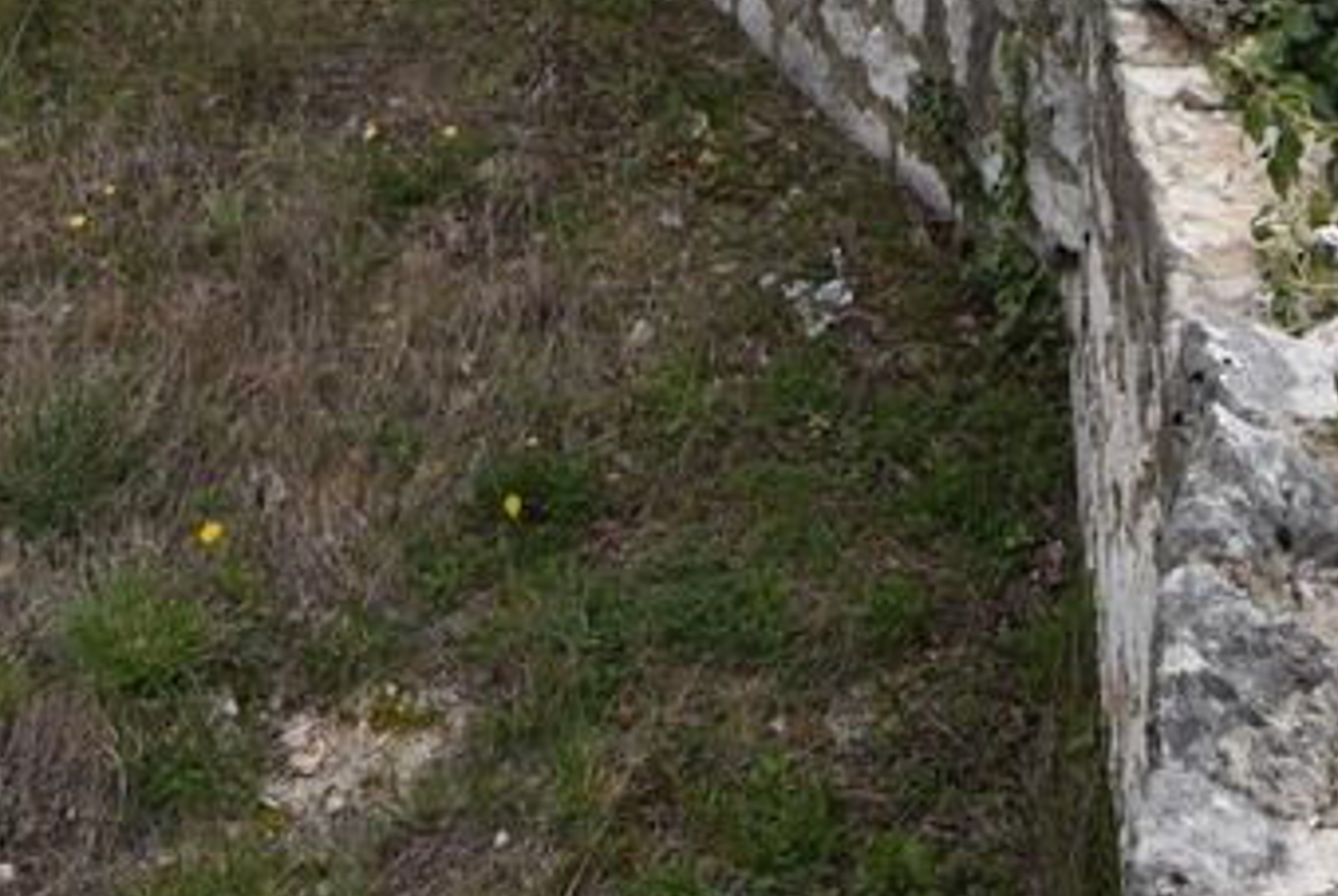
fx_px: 2456
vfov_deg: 14.7
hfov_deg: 30.4
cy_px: -1145
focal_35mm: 66
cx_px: 746
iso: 200
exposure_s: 1/250
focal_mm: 14
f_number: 4.5
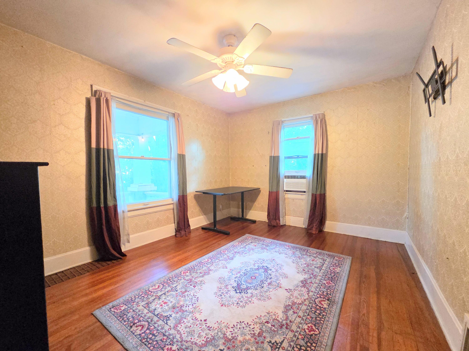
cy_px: 176
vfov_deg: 89.9
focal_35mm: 13
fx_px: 176
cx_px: 234
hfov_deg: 106.2
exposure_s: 1/40
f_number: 2.2
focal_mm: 2.2
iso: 1250
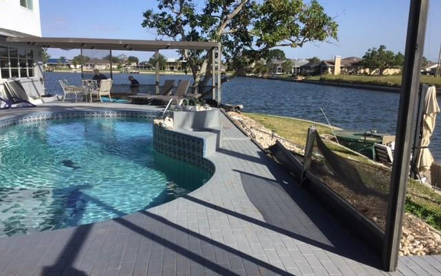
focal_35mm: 33
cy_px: 155
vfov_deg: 38.3
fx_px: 397
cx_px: 220
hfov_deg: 58.1
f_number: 2.4
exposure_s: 1/1381
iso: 25
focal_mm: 3.3
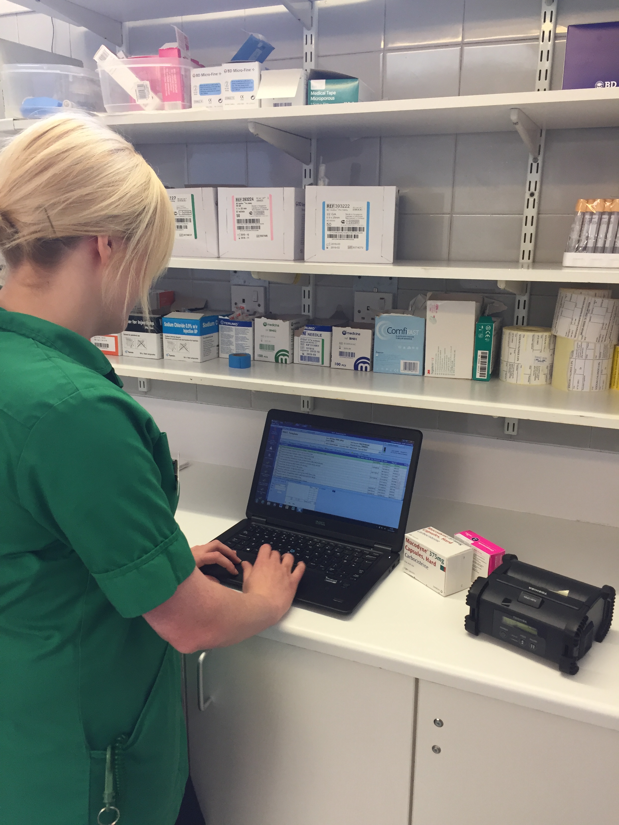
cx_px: 310
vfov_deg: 61.7
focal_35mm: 29
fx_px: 691
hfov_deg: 48.2
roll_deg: +0.5
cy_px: 412
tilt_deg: -14.6
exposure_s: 1/33
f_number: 2.2
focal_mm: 4.15
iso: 40
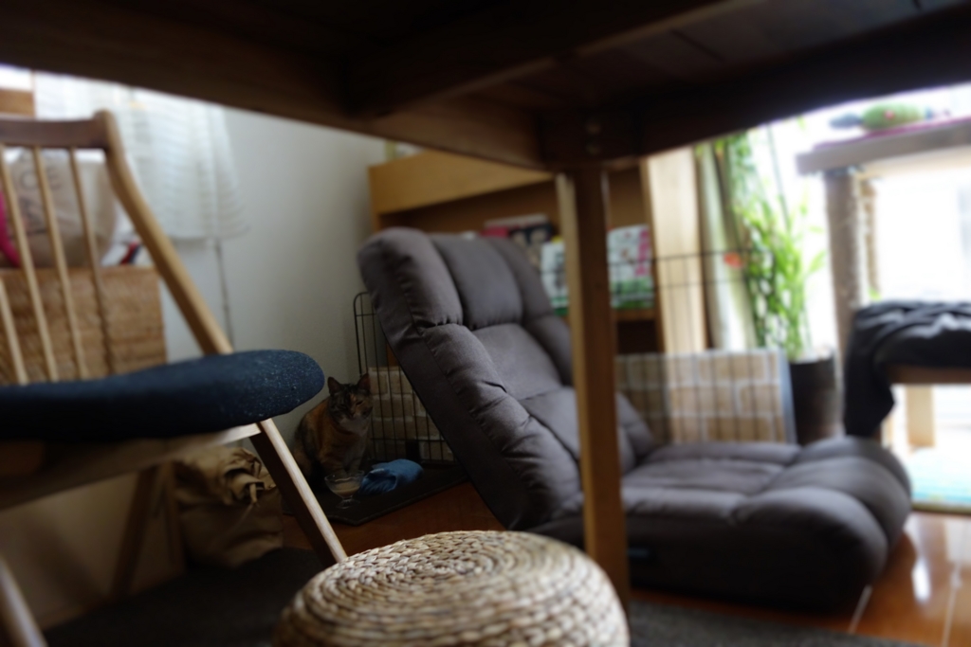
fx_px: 755
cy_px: 324
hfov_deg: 65.5
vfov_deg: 46.4
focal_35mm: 28
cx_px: 486
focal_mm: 10.4
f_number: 1.8
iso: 800
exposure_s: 1/30
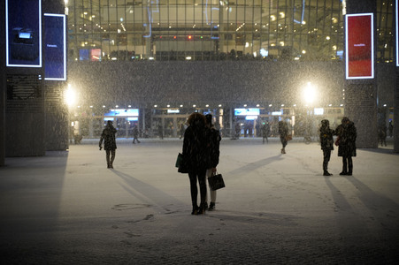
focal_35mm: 75
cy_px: 132
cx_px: 200
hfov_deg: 27.0
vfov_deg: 18.2
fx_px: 831
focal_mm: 75
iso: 640
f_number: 2.8
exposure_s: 1/40
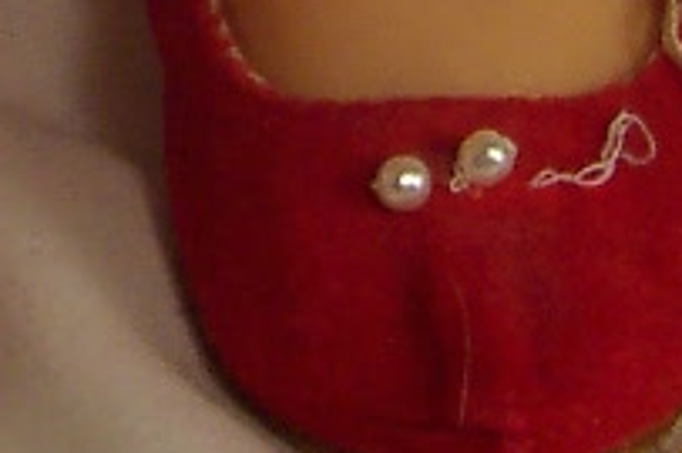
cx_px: -81
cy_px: -651
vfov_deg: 5.8
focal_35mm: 228
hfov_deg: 9.0
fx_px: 4316
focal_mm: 5.6
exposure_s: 1/250
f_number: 2.8
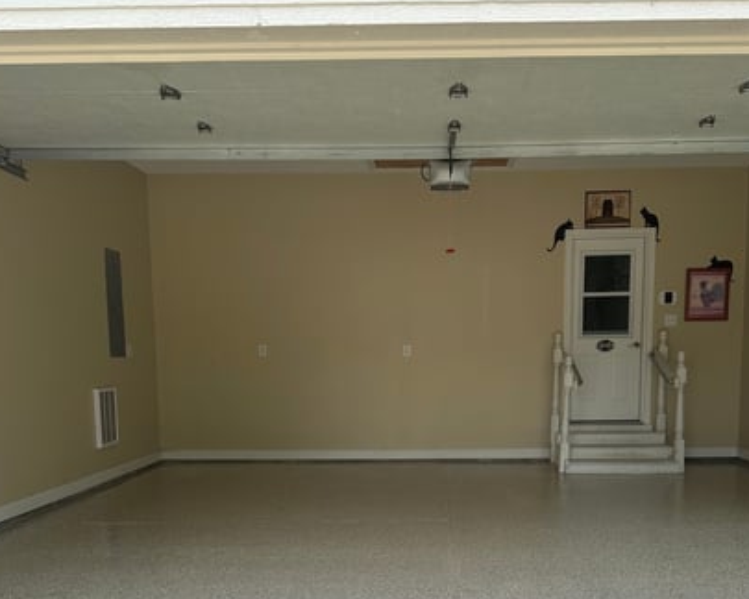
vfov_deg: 39.0
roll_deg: +0.0
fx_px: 820
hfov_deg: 49.0
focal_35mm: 37
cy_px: 454
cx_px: 418
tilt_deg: -7.9
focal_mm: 6.86
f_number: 1.78
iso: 80
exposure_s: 1/971
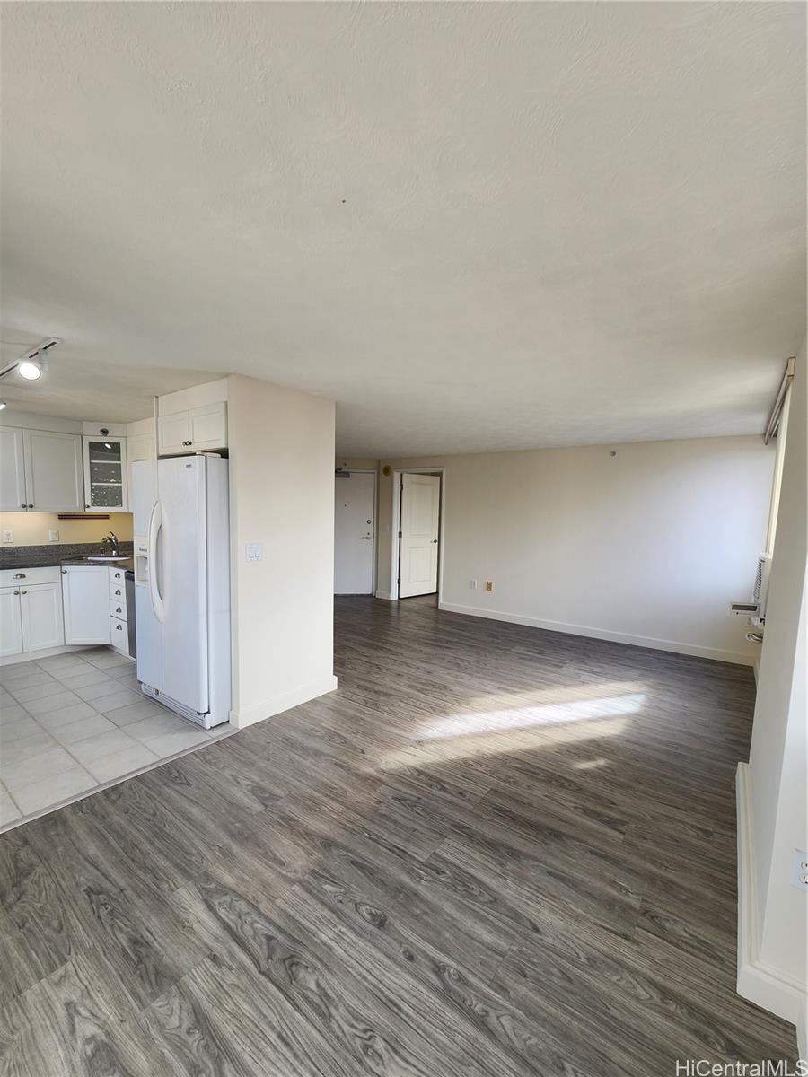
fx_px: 405
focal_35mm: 13
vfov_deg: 106.2
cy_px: 538
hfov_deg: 89.9
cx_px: 404
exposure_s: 1/129
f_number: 2.2
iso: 50
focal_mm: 2.2
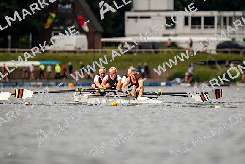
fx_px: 6126
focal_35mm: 900
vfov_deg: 1.5
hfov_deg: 2.3
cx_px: 122
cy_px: 82
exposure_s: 1/2000
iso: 200
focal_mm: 600
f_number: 6.3
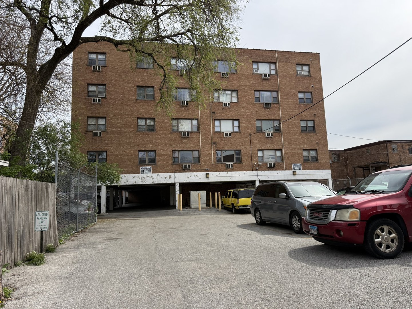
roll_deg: +2.1
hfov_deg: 71.6
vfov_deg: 56.8
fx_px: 286
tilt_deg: +9.5
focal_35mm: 24
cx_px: 206
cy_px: 154
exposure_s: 1/5319
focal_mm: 6.76
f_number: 1.78
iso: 100
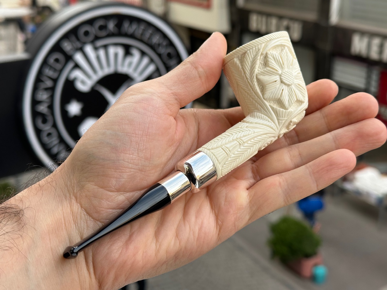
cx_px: 194
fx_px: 537
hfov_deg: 39.7
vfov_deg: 30.3
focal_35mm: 48
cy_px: 145
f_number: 1.78
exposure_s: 1/489
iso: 64
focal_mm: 6.86
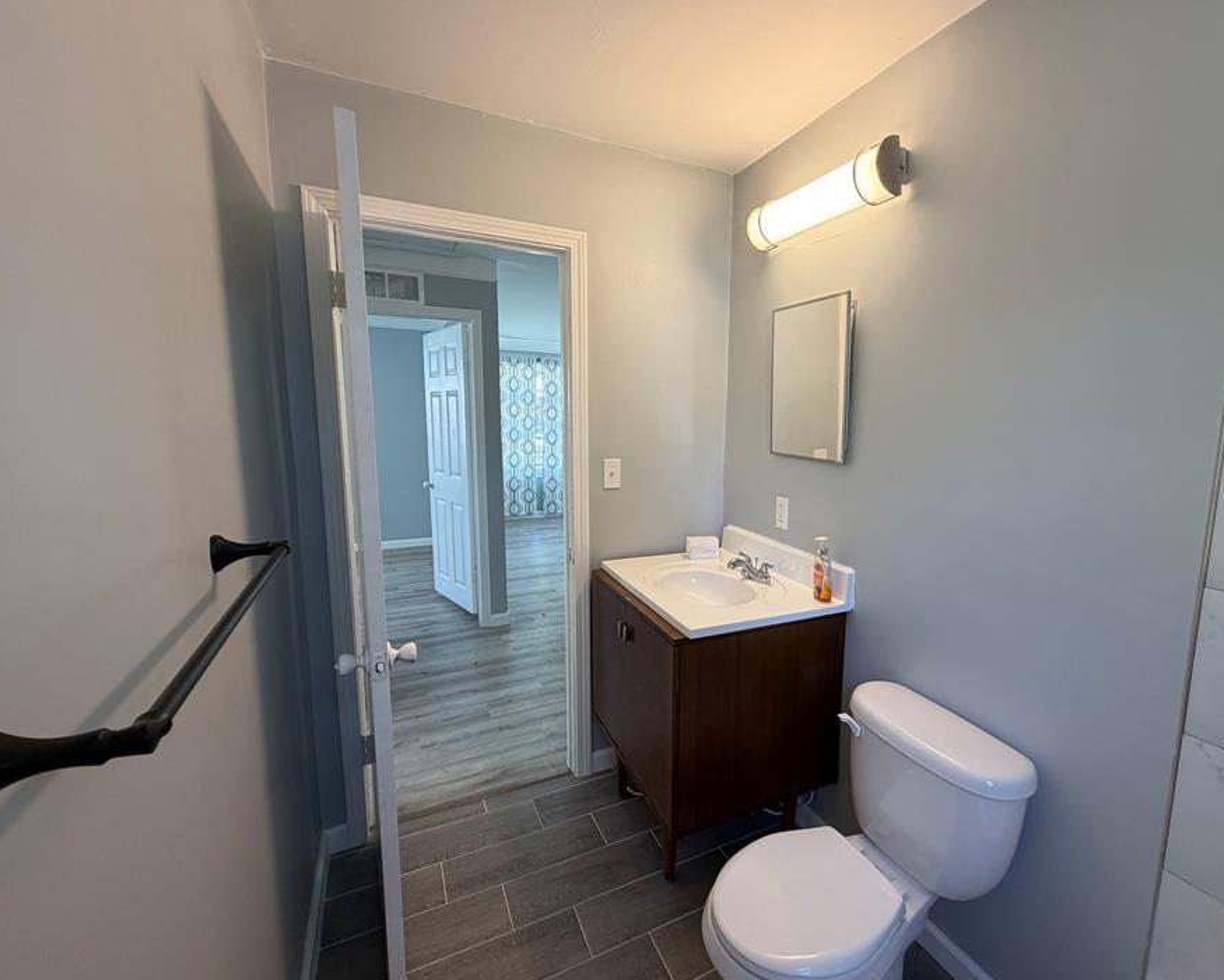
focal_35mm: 16
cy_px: 490
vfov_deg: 80.4
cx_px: 701
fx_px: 580
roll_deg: -0.9
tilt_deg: -7.1
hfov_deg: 92.5
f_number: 2.2
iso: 125
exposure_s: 1/120
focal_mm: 2.22
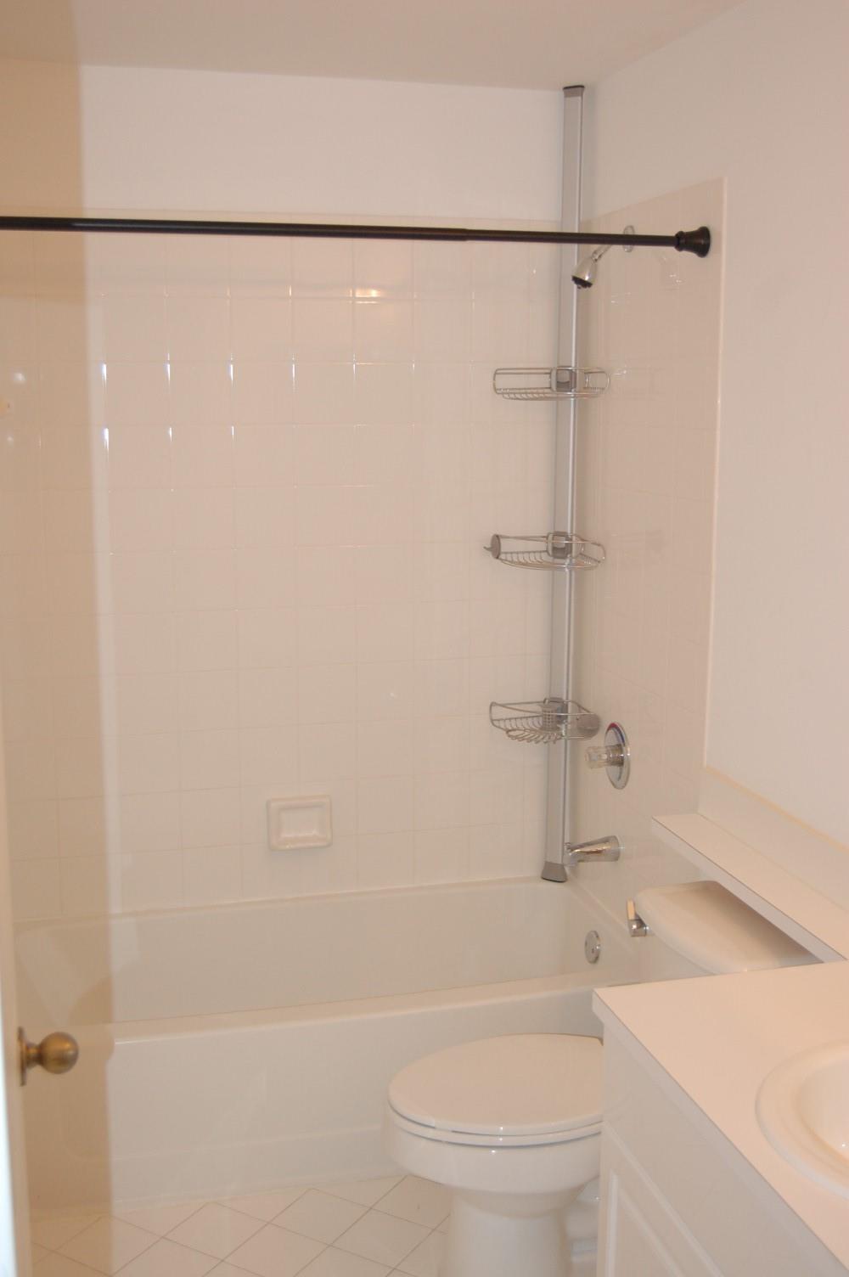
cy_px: 638
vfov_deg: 49.6
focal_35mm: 39
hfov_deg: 34.1
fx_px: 1382
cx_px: 424
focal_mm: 26
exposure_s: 1/125
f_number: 4.2
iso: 800
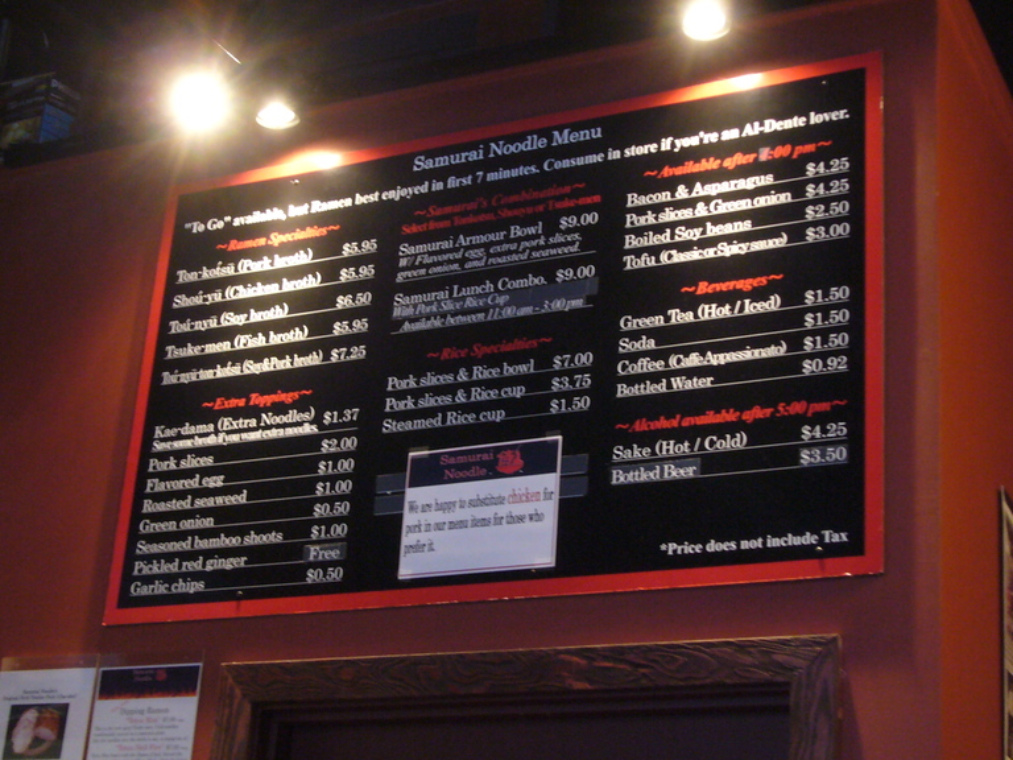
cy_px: 380
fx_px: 1961
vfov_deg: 21.9
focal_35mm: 67
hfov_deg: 29.0
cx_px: 506
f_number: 3.6
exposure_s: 1/8
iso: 200
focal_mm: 8.1
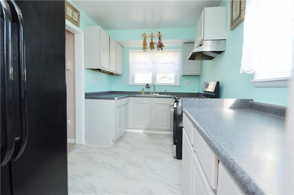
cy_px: 98
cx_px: 147
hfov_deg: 90.1
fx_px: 147
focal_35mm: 18
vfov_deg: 67.2
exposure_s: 1/80
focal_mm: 12
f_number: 4.5
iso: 400
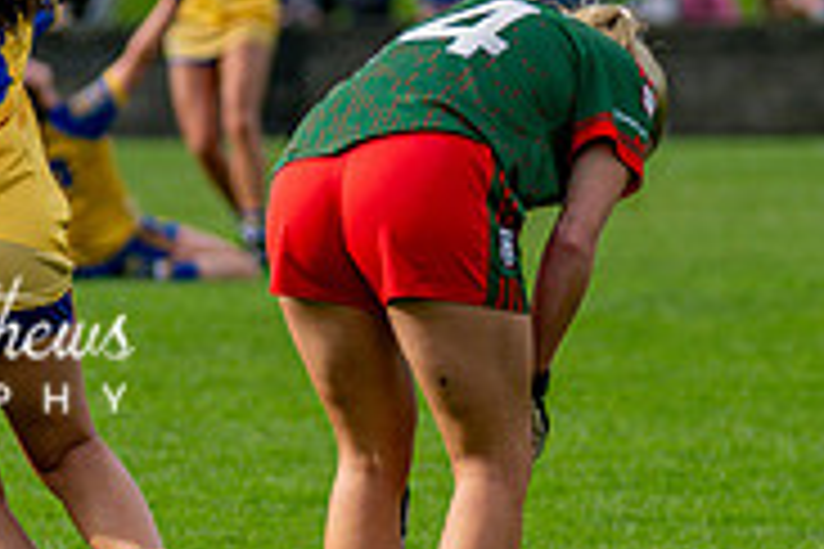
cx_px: -171
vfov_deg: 1.9
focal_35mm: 736
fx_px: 16845
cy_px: 256
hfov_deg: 2.8
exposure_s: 1/2500
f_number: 2.8
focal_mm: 155
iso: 180
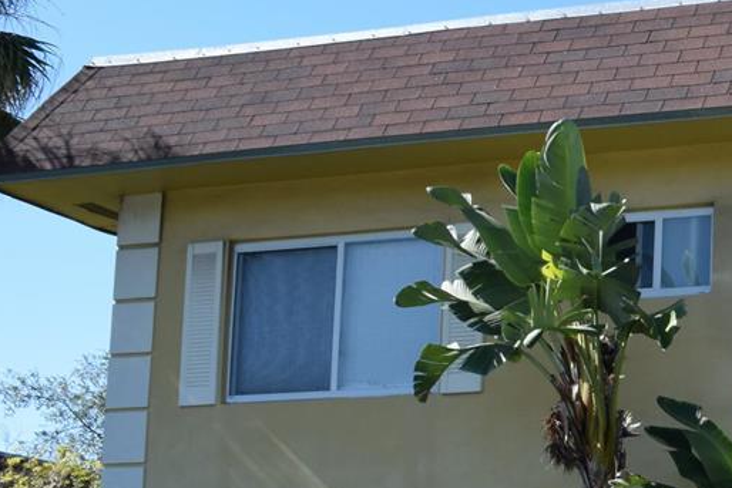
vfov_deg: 15.6
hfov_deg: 20.7
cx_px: 1087
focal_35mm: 84
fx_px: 1708
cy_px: 596
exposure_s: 1/320
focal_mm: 18
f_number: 9
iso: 200
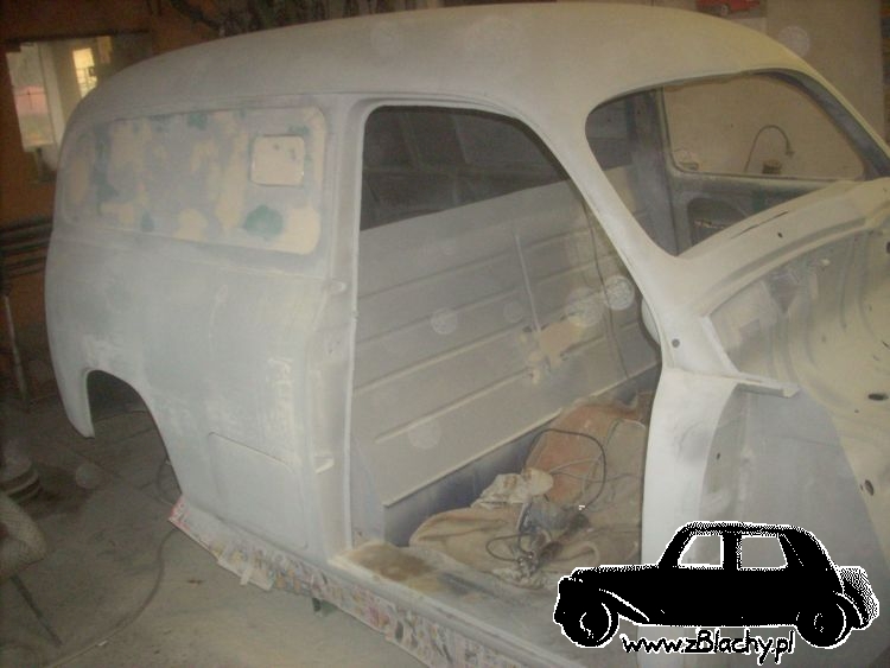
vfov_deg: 38.7
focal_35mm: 37
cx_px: 445
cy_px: 334
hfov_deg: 50.1
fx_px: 952
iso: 400
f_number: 2.8
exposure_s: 1/60
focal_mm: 6.2
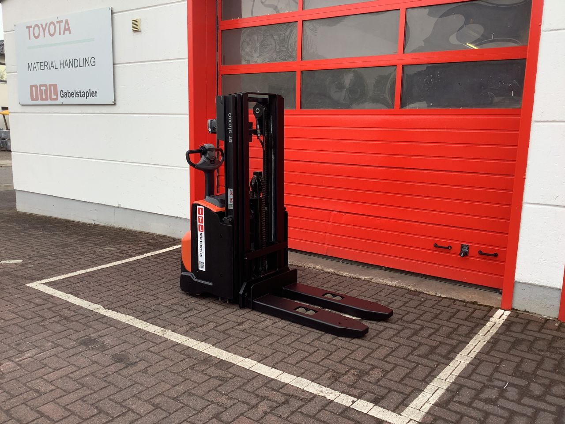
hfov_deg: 58.4
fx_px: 506
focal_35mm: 31
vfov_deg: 45.4
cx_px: 282
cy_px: 212
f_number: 2.4
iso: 25
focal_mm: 3.3
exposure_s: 1/124
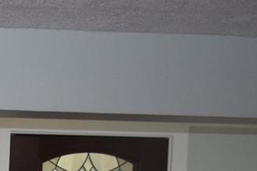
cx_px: -510
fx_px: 1528
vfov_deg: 5.9
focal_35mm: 214
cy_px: 523
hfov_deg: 8.2
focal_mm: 23
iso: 1000
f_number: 3.8
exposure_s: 1/125
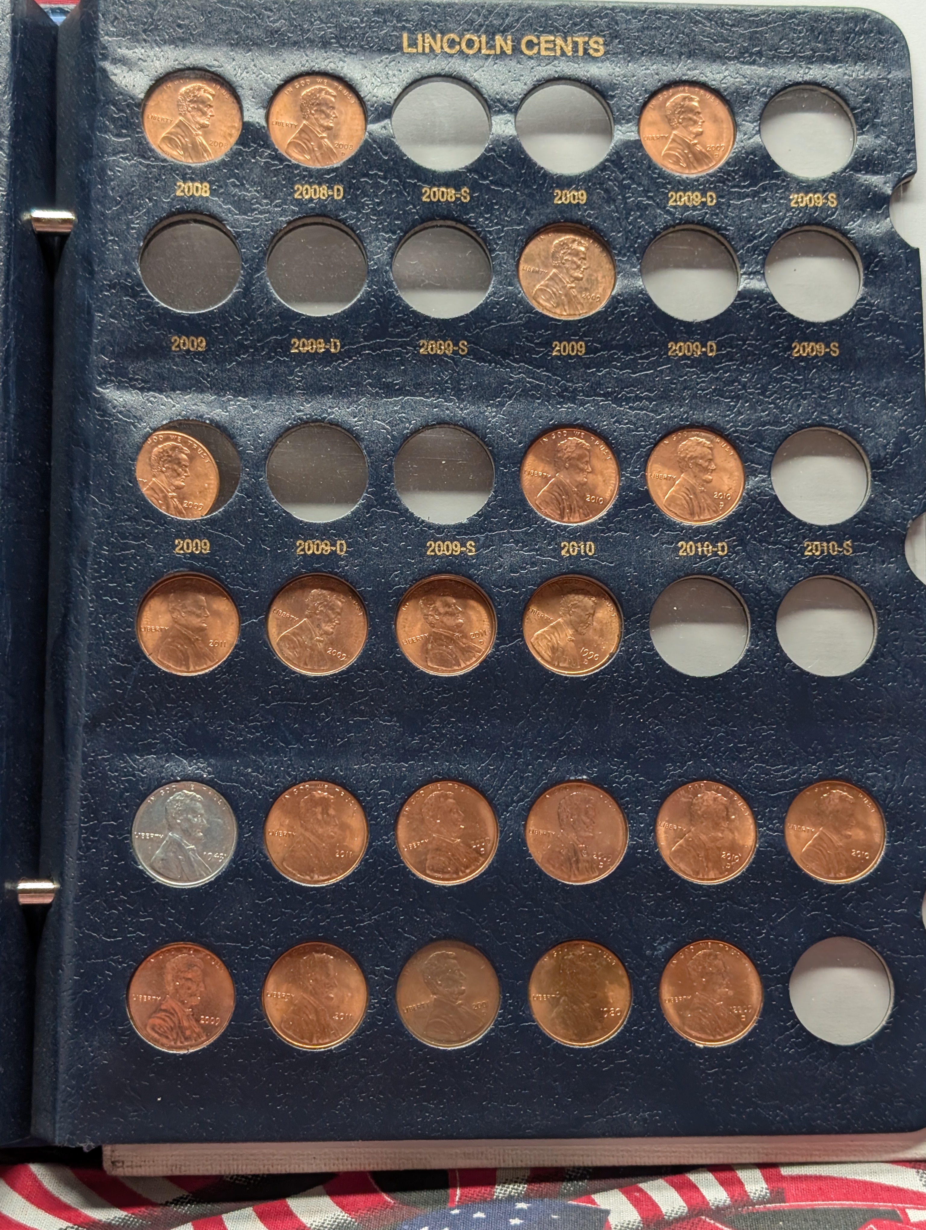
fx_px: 1743
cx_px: 463
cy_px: 615
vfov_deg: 38.9
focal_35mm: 49
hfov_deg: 29.7
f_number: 1.68
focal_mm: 6.9
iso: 123
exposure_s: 1/140
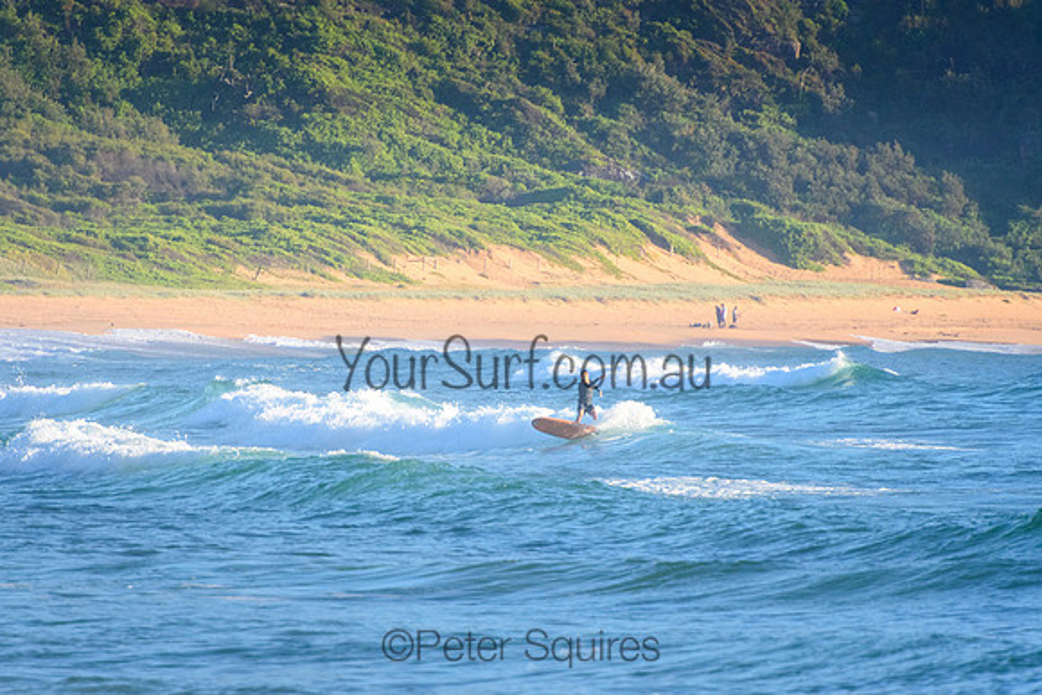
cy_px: 348
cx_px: 521
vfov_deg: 2.3
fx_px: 17370
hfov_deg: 3.4
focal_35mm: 600
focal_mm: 400
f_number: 5.6
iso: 900
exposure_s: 1/2500
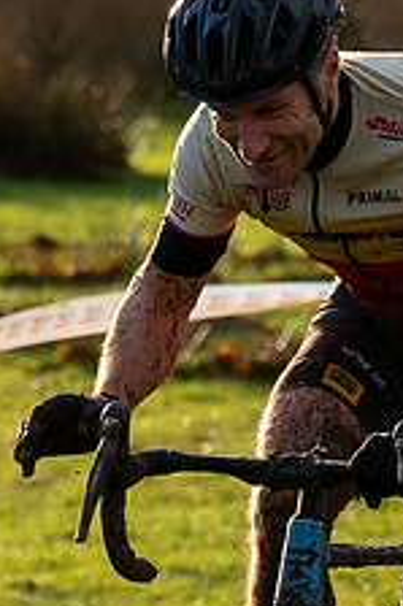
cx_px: 262
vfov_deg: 2.9
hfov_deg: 2.0
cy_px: -248
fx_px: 11839
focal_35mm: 704
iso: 250
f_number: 4
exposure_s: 1/1000
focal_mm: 105
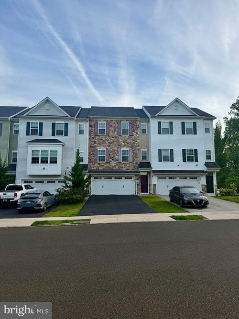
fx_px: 221
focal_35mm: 24
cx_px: 120
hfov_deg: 56.8
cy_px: 160
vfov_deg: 71.6
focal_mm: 6.76
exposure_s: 1/1949
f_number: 1.78
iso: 80
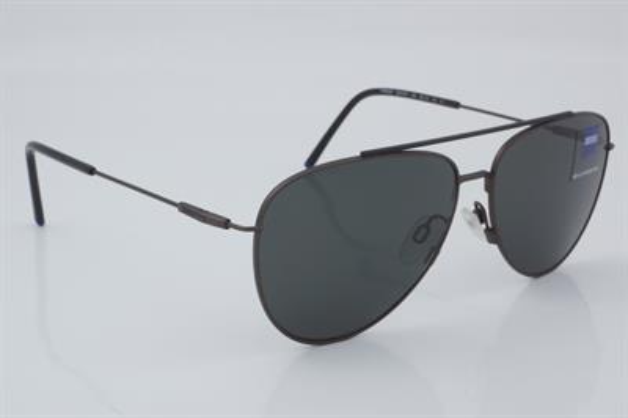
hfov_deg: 27.0
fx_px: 1307
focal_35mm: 75
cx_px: 314
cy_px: 209
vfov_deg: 18.2
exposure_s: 1/4
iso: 100
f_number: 32
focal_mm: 50
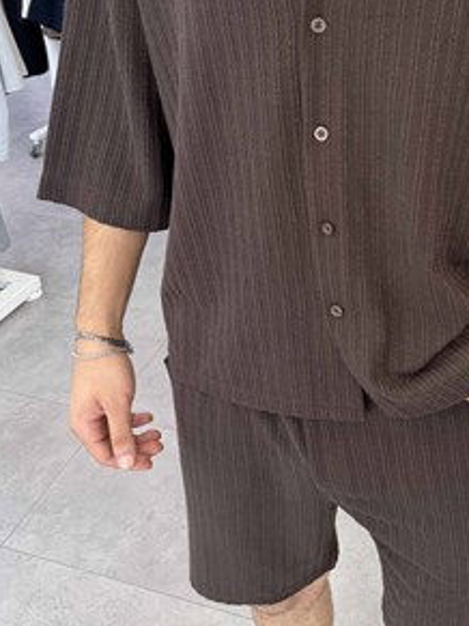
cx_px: 376
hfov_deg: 32.0
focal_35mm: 44
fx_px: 795
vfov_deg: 42.2
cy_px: 190
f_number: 1.78
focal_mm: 6.76
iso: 80
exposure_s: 1/121
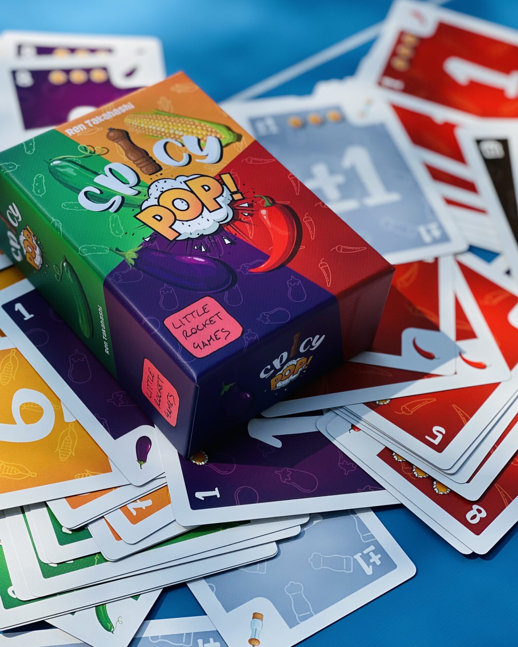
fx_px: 1322
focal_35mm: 69
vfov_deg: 27.5
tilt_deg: -51.5
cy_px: 319
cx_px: 191
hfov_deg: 22.1
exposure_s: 1/623
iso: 20
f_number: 2
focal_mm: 6
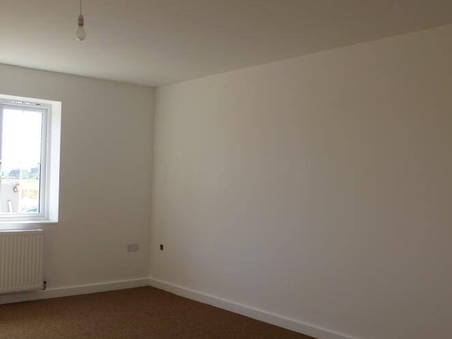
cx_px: 153
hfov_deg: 49.3
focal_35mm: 37
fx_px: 483
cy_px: 172
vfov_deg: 38.7
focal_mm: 4.3
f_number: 3.3
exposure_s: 1/100
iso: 100
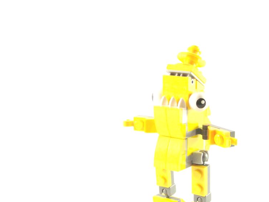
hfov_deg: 29.2
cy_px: 117
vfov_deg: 22.2
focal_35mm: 66
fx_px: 513
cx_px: 183
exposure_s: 1/60
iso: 400
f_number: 4
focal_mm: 8
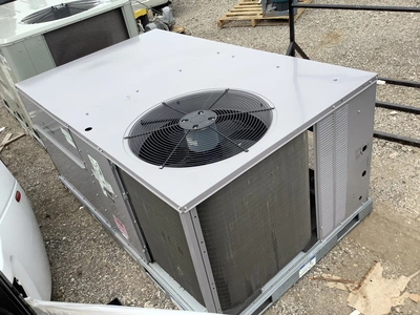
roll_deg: +10.7
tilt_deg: -34.8
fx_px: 376
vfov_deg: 45.4
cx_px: 210
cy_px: 158
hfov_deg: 58.4
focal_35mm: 31
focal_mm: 3.3
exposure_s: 1/840
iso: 25
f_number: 2.4
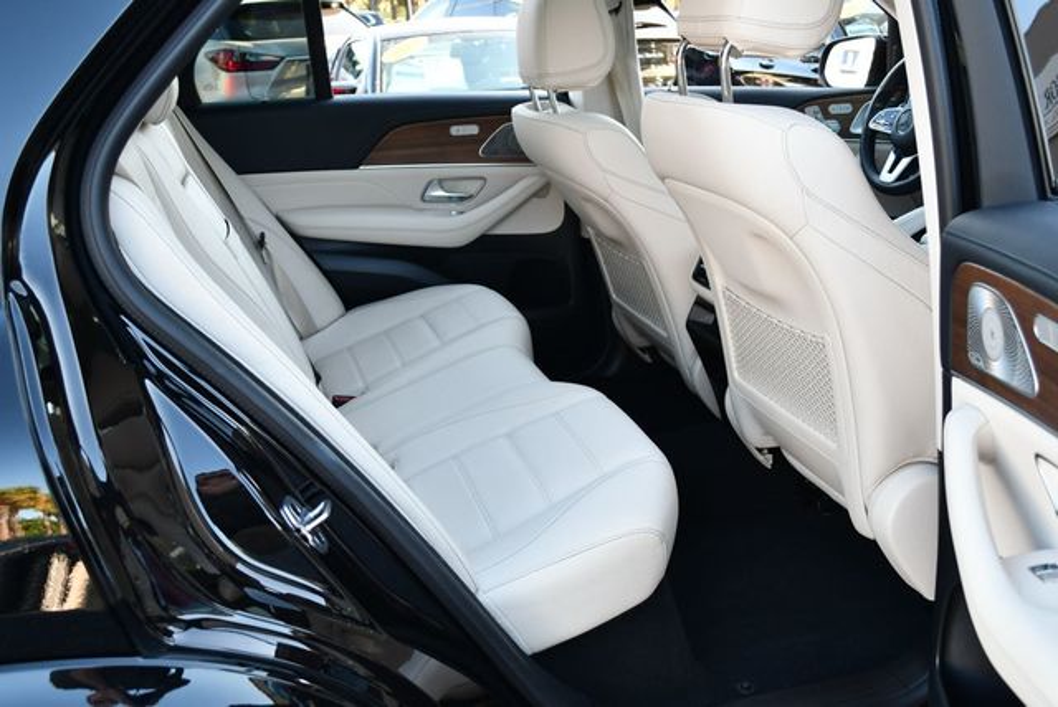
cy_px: 354
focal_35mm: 36
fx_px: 1059
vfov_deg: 36.9
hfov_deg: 53.1
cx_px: 529
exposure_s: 1/250
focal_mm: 18
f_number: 3.5
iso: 500
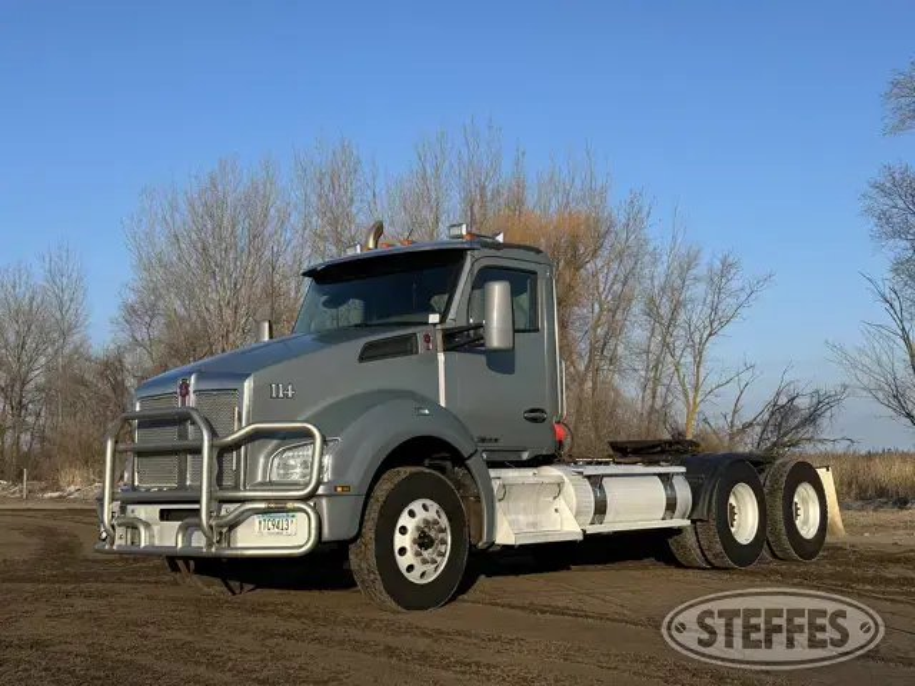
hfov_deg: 39.7
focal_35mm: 48
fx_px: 1269
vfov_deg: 30.3
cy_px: 343
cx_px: 458
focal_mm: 6.86
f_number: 1.78
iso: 64
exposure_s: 1/3257
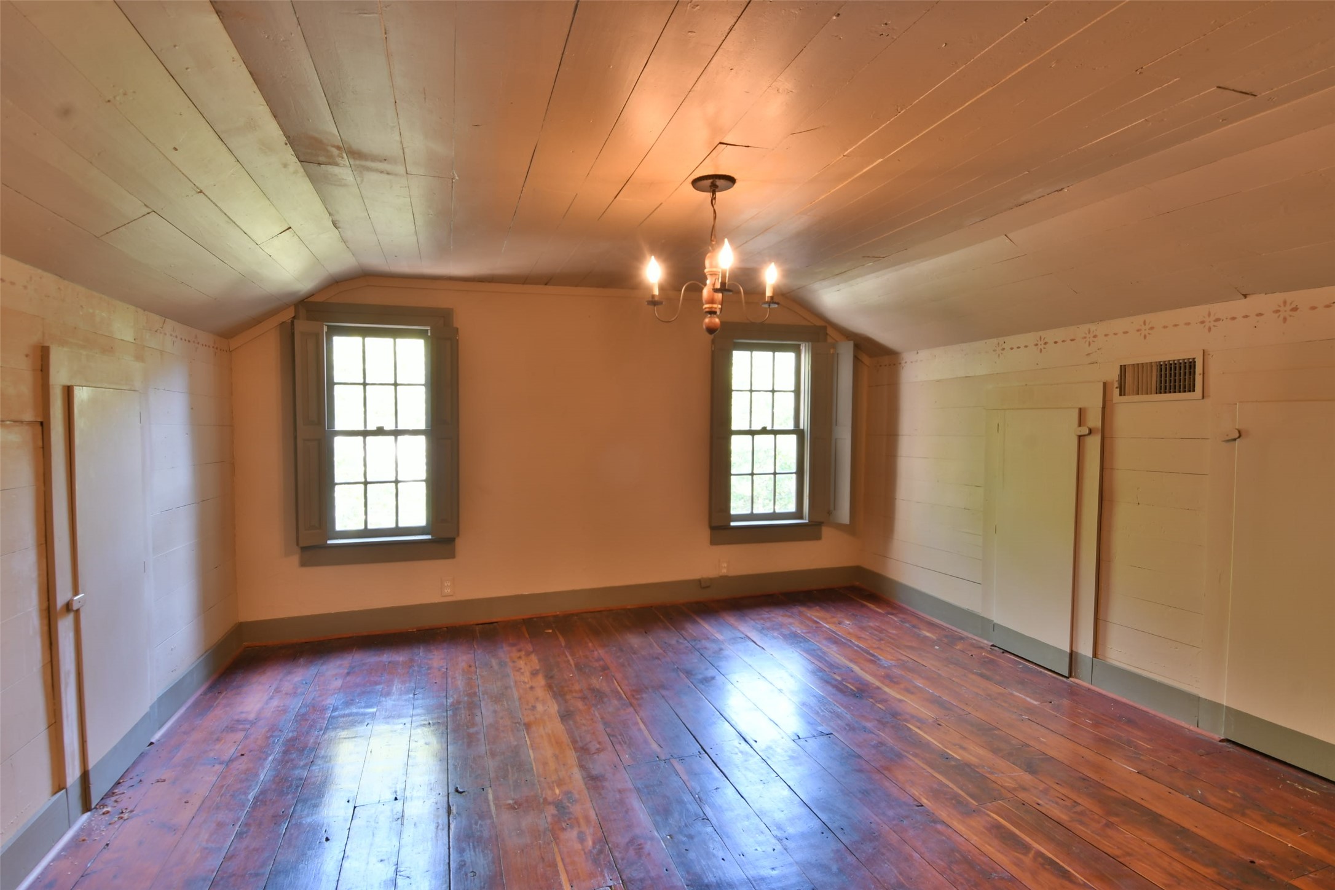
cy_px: 445
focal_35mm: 18
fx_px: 667
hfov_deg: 90.0
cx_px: 668
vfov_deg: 67.4
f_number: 11
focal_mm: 12
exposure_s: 1/1.3
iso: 400
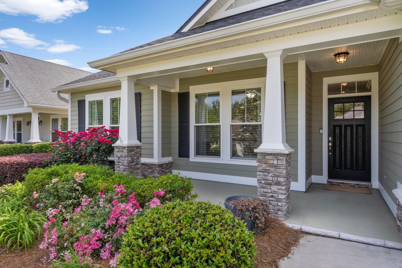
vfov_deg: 59.5
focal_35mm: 21
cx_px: 201
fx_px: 234
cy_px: 134
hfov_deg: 81.2
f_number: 9
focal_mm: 21
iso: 100
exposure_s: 1/6
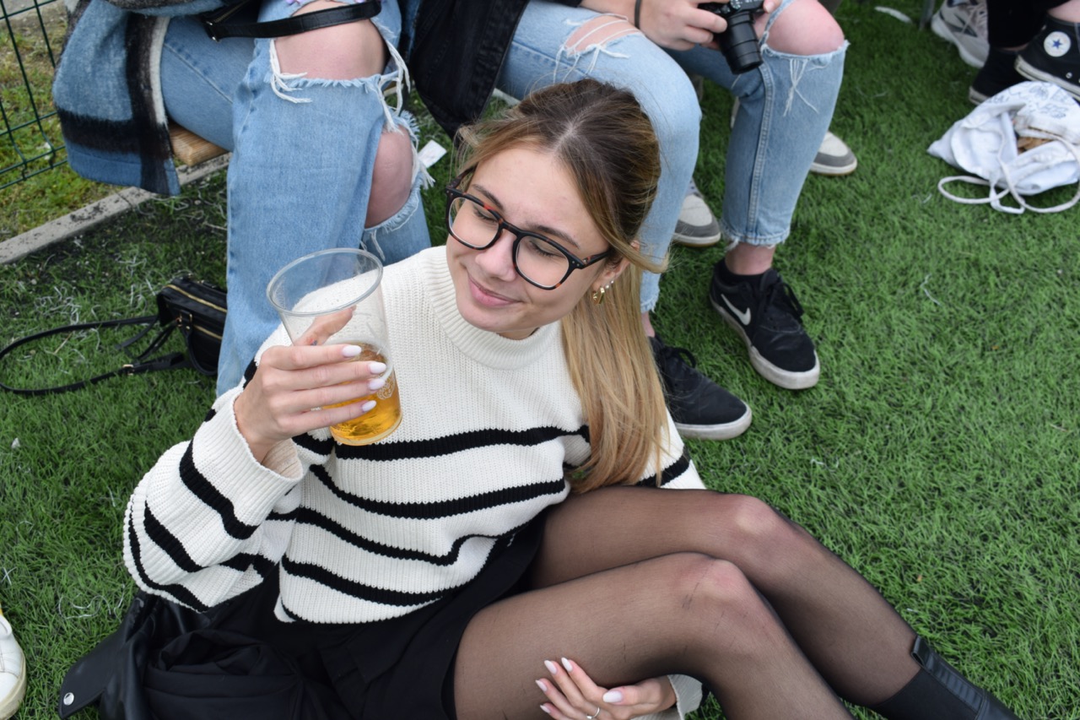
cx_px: 540
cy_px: 360
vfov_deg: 34.2
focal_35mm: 39
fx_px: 1170
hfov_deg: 49.6
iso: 200
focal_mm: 26
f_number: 8
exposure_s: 1/250
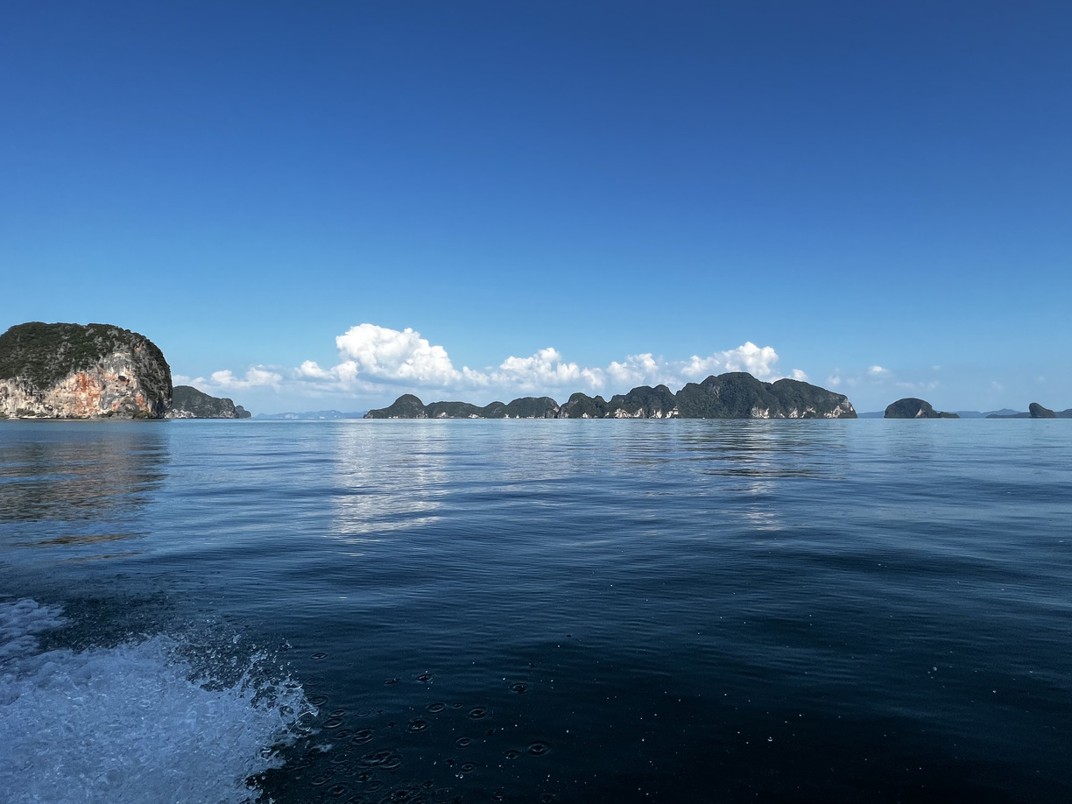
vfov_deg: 74.7
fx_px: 526
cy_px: 387
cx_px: 631
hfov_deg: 90.1
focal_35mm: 17
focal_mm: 1.57
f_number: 1.8
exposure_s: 1/2370
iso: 32
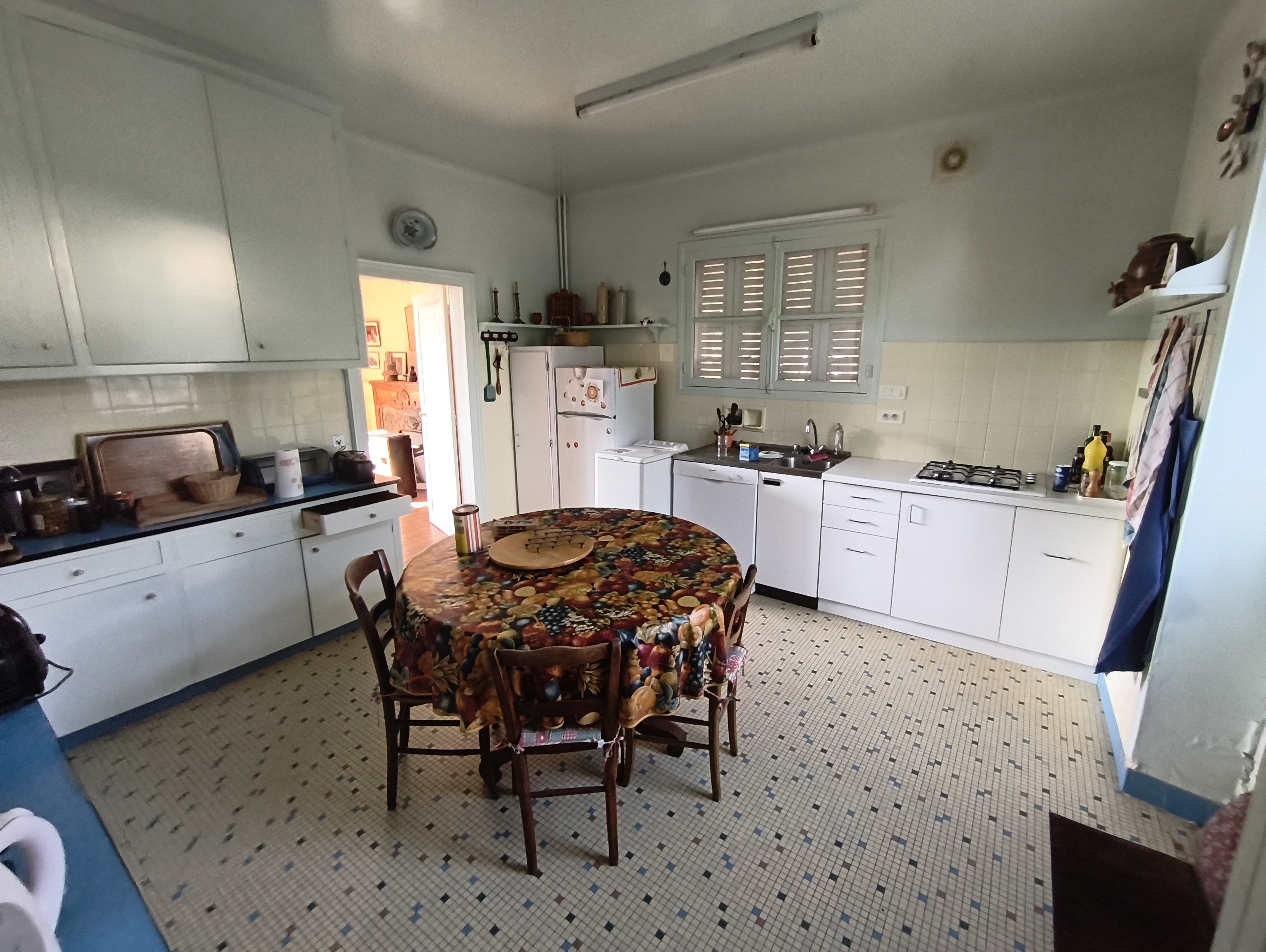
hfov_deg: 98.1
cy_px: 476
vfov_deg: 81.8
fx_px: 549
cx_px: 633
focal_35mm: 15
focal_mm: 1.65
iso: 200
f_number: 2.2
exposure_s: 1/50
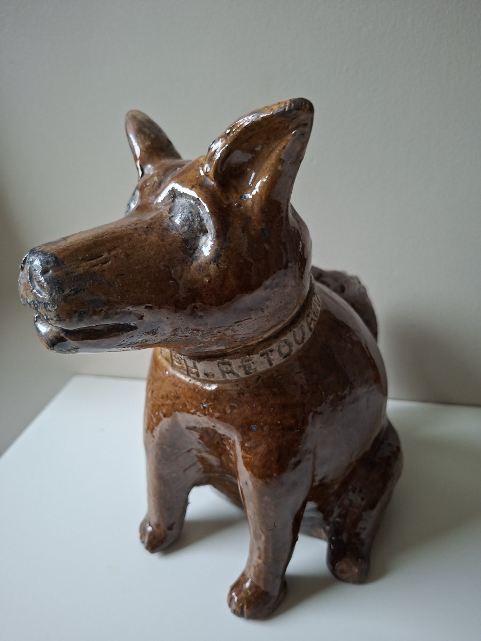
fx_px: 426
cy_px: 320
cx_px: 240
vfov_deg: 73.9
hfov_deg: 58.9
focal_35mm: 23
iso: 400
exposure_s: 1/25
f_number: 1.8
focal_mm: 5.54
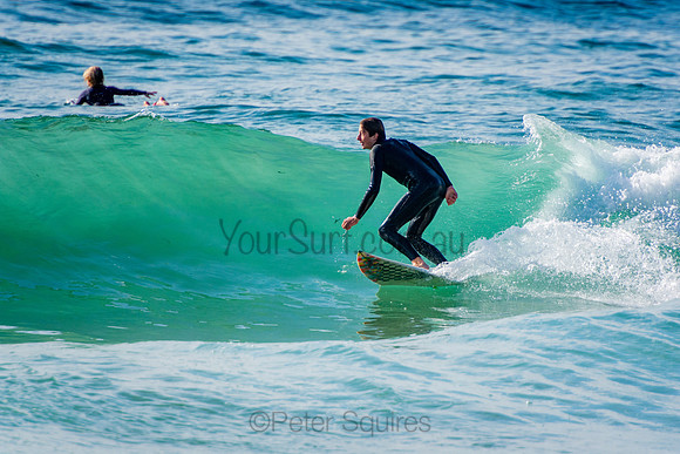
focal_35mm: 600
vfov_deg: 2.3
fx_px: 11335
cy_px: 227
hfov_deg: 3.4
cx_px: 340
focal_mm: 400
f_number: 5.6
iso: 320
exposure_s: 1/2000
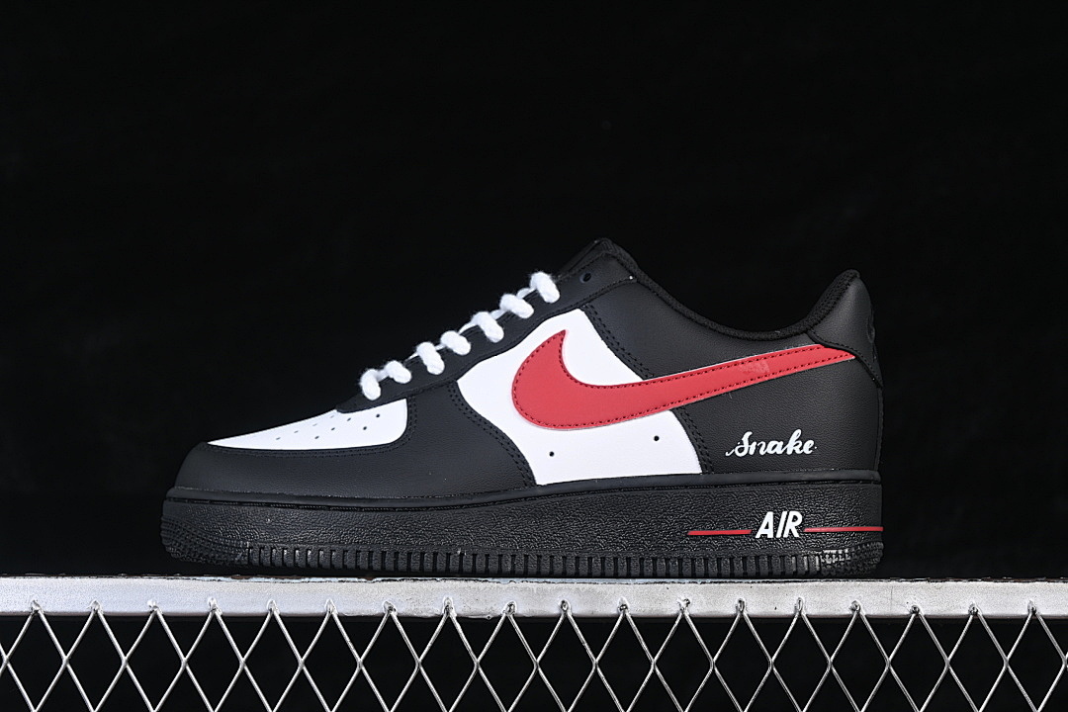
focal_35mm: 75
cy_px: 356
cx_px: 534
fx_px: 2225
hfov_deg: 27.0
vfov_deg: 18.2
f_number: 6.3
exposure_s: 1/60
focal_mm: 50
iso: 160
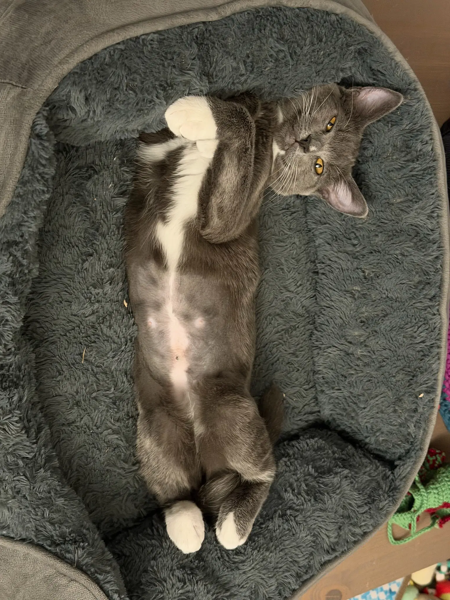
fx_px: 832
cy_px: 300
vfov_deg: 39.7
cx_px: 225
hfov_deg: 30.3
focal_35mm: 48
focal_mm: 6.76
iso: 800
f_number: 1.78
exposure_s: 1/24
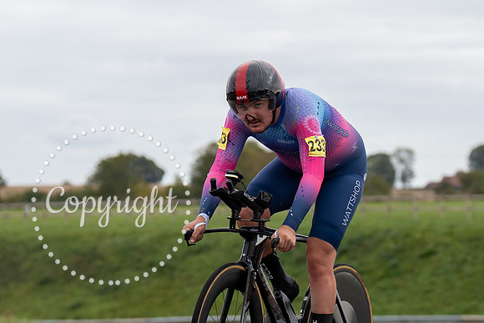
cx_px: 336
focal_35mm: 261
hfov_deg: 7.9
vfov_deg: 5.3
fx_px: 3508
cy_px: 269
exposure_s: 1/1000
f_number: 3.5
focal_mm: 96
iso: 125
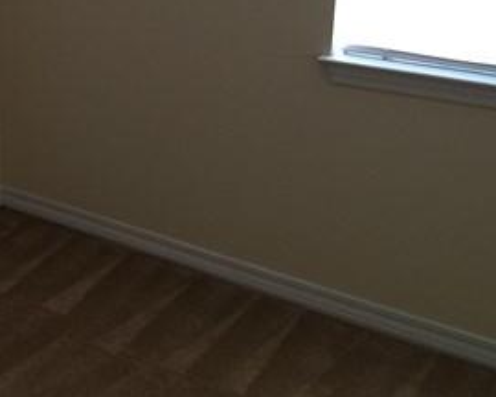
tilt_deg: -19.2
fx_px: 984
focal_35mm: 67
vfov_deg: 22.6
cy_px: 108
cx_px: -2
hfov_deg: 26.7
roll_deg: +1.3
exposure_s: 1/30
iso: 100
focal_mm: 4.15
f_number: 2.2
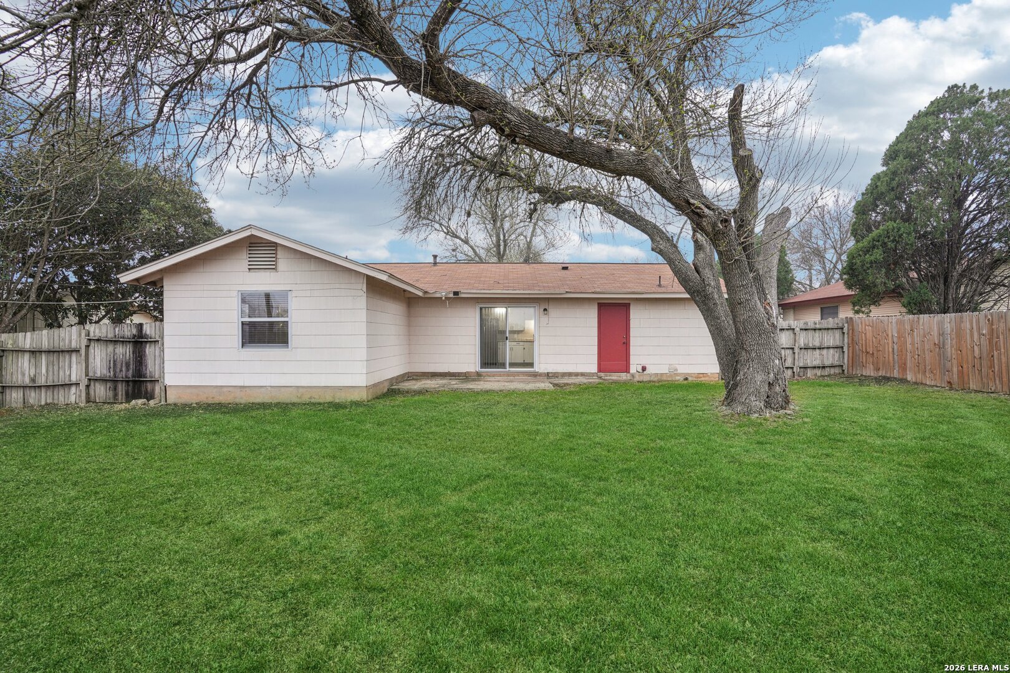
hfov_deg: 96.7
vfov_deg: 73.7
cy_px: 336
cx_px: 505
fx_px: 449
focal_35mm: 16
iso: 200
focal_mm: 16
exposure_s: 1/8
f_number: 8
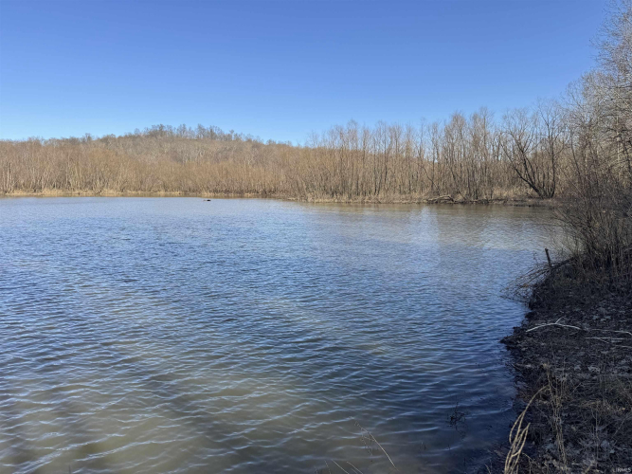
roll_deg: +0.1
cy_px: 237
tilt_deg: -6.9
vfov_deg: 56.8
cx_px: 316
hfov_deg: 71.6
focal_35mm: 24
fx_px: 438
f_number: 1.78
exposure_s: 1/3096
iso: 80
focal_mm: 6.76
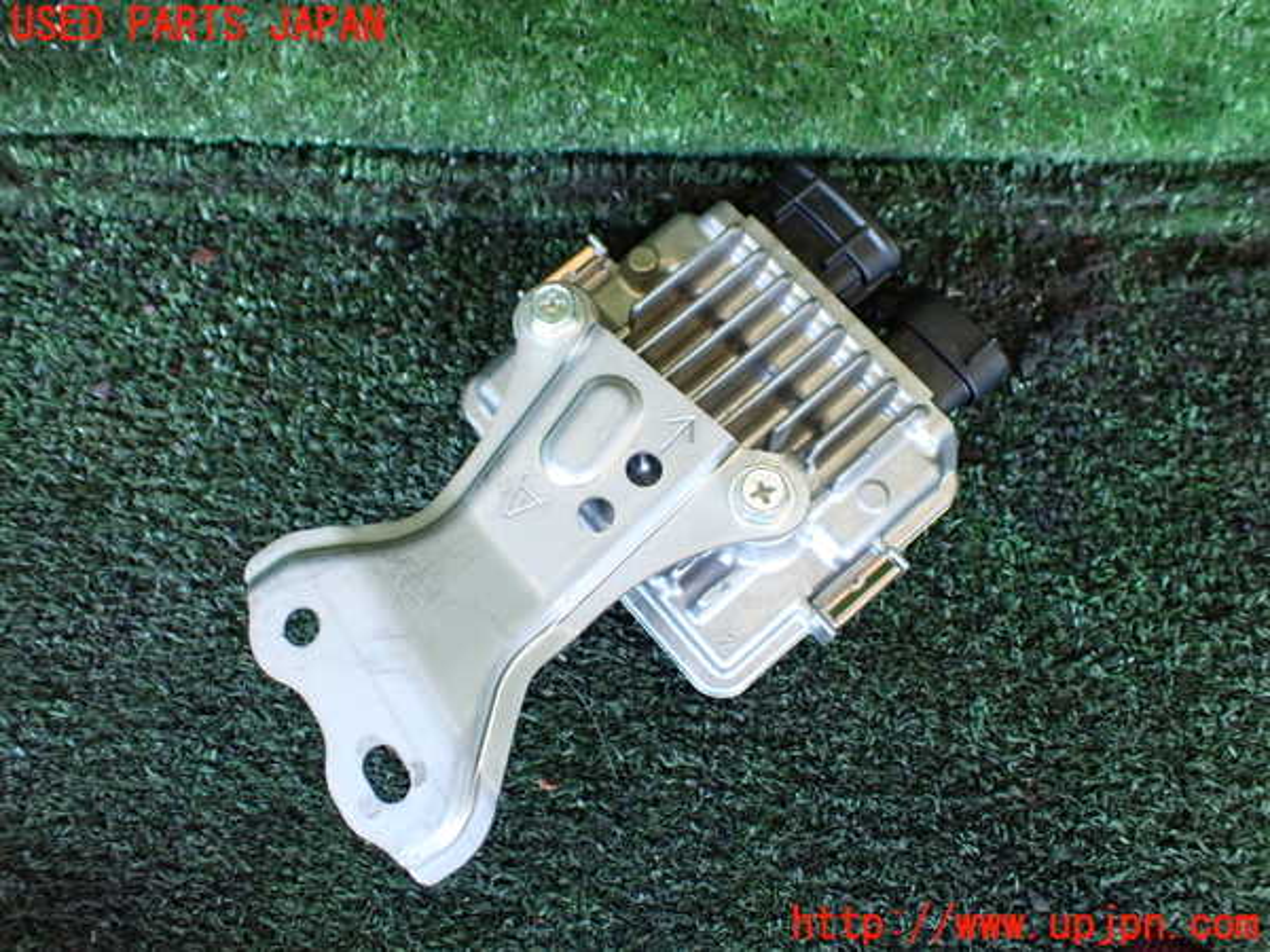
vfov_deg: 46.8
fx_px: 1101
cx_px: 635
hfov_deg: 60.0
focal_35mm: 30
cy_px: 476
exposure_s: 1/80
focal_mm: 5.4
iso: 800
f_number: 2.3
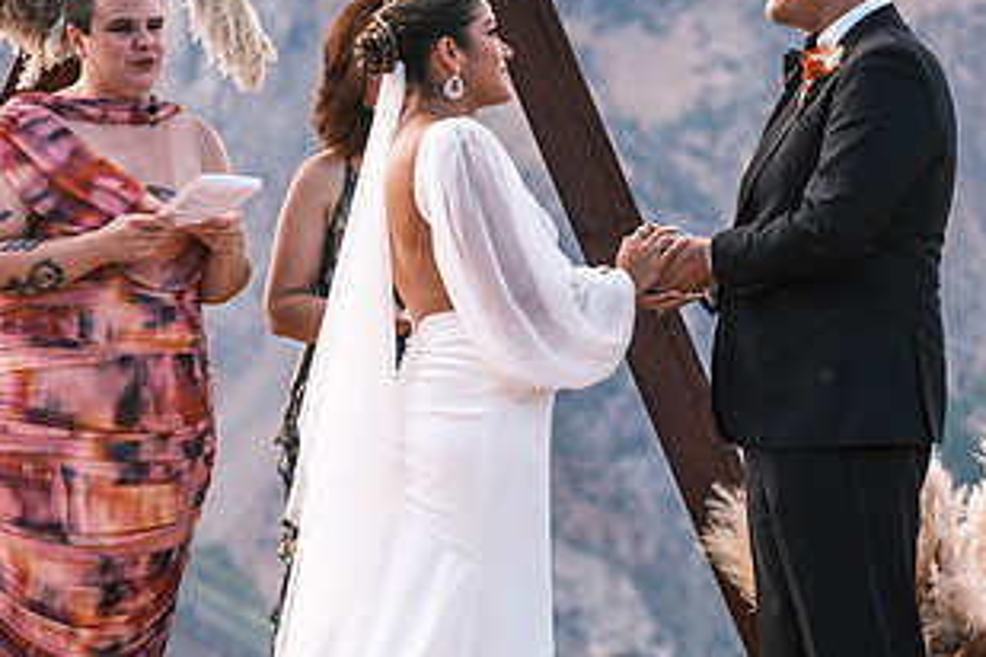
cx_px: 718
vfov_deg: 6.5
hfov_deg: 9.8
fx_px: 5751
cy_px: 391
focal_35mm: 210
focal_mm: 74.4
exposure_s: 1/640
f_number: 2.8
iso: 400
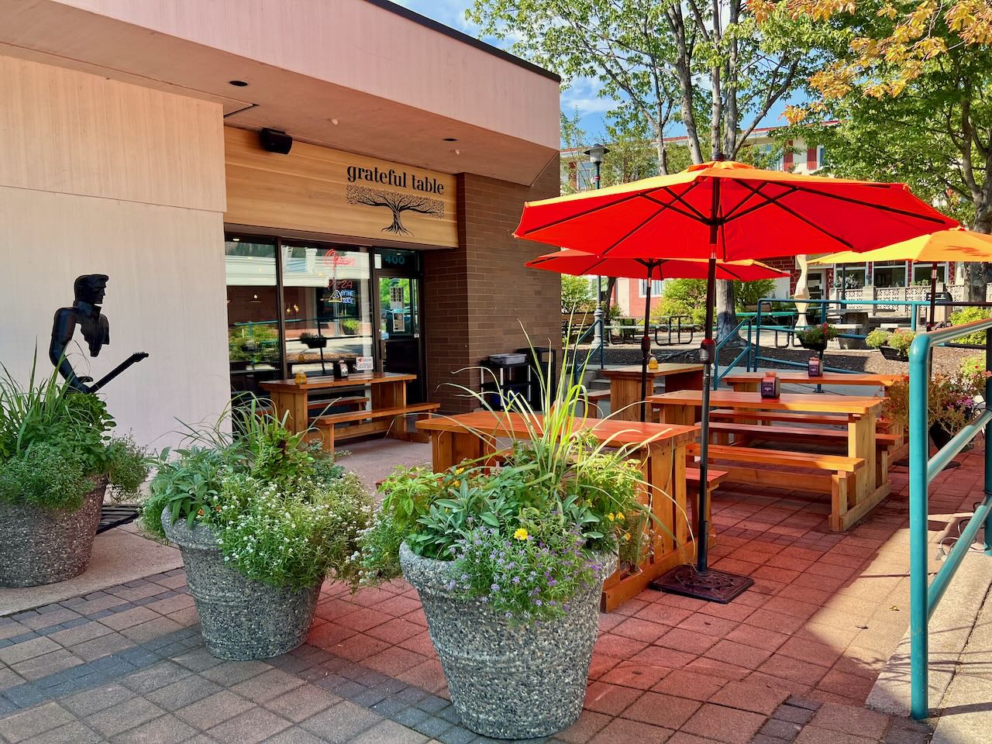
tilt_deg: -3.9
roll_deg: +2.2
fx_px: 745
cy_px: 372
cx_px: 496
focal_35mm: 26
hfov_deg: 67.3
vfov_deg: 53.1
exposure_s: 1/775
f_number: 1.5
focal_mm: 5.7
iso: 50
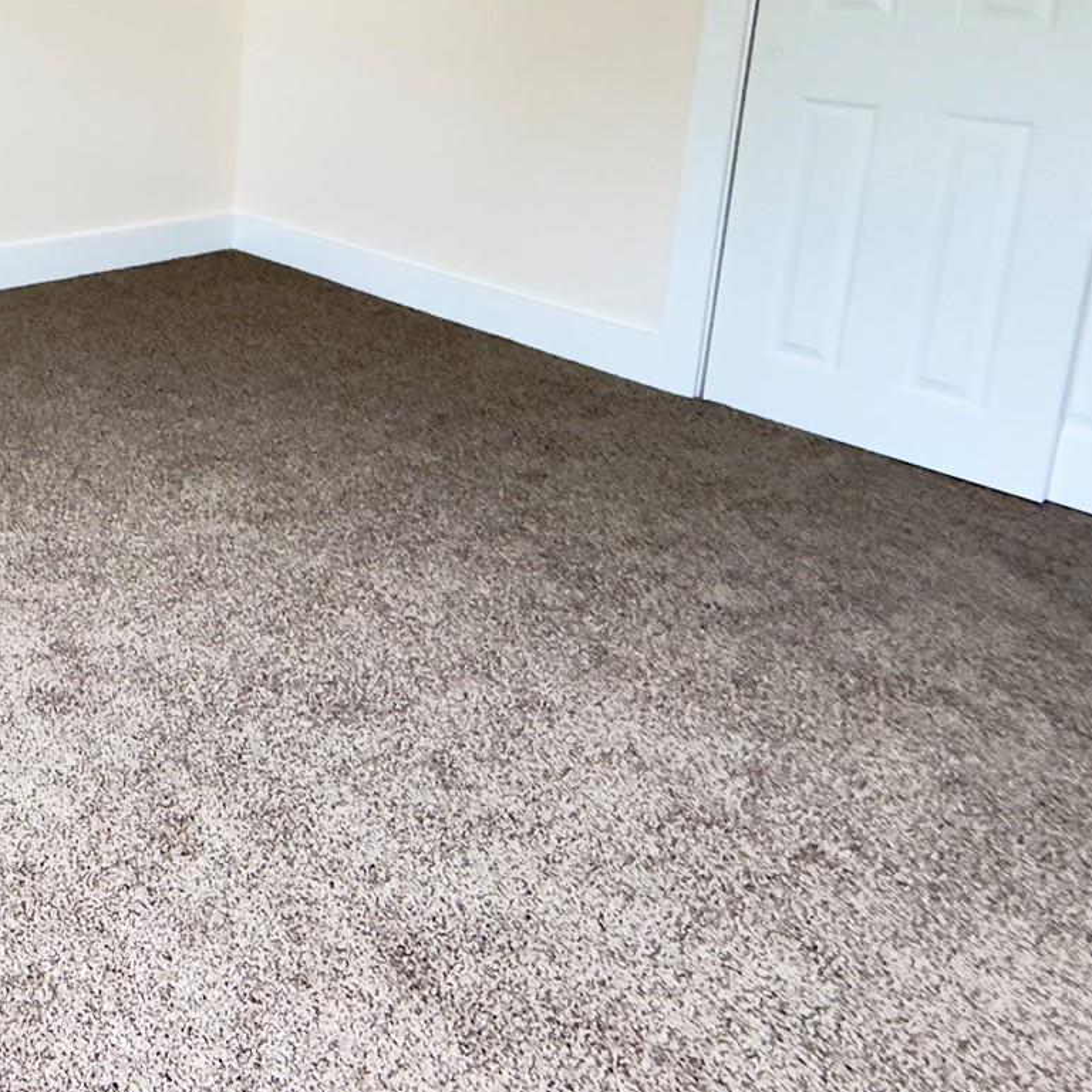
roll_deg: -3.2
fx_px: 1178
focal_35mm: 33
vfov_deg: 45.4
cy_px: 124
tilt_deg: -9.6
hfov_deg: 39.6
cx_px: -138
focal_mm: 2.22
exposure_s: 1/60
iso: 800
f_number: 2.2
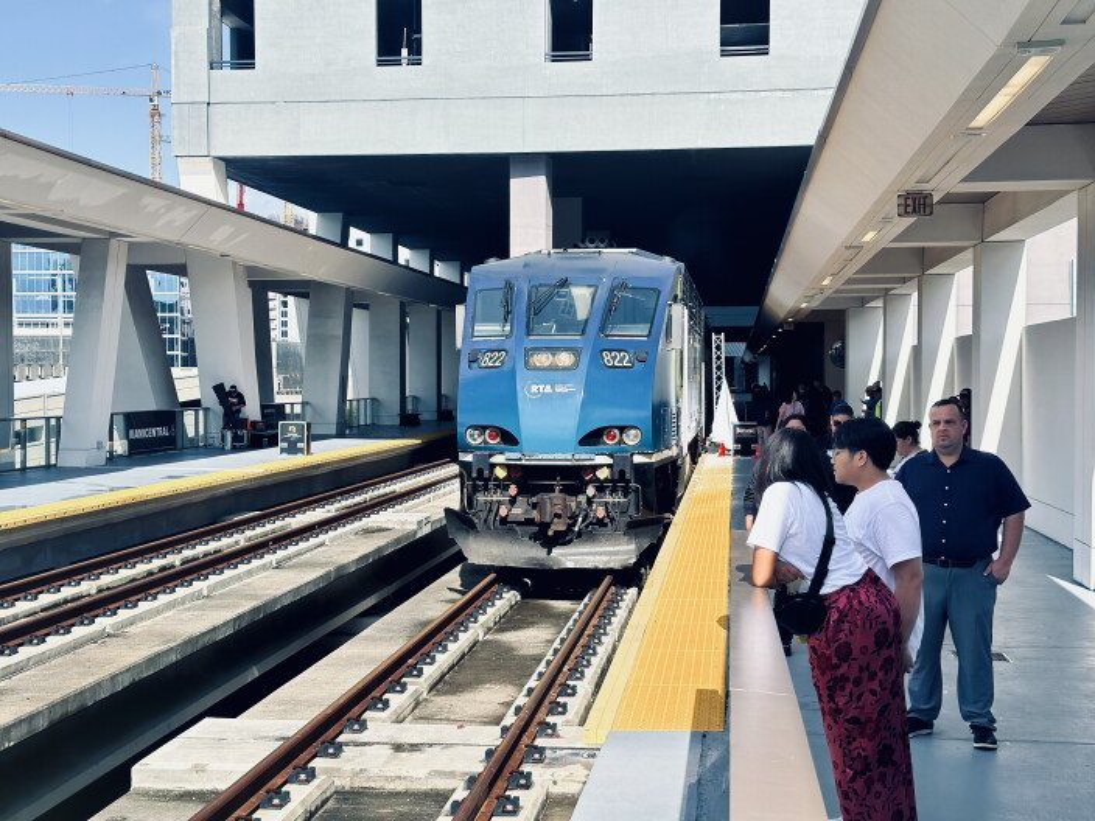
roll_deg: +0.0
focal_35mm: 48
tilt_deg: -1.3
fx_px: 1518
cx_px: 548
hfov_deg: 39.7
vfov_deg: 30.3
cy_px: 410
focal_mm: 6.86
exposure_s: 1/4184
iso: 80
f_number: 1.78
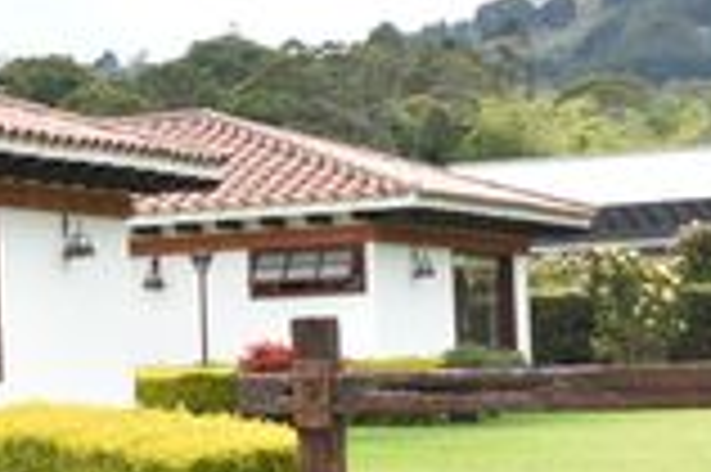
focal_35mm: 128
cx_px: -639
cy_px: 324
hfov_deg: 13.9
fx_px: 2525
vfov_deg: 10.7
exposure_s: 1/100
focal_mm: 18
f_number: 5.6
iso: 125
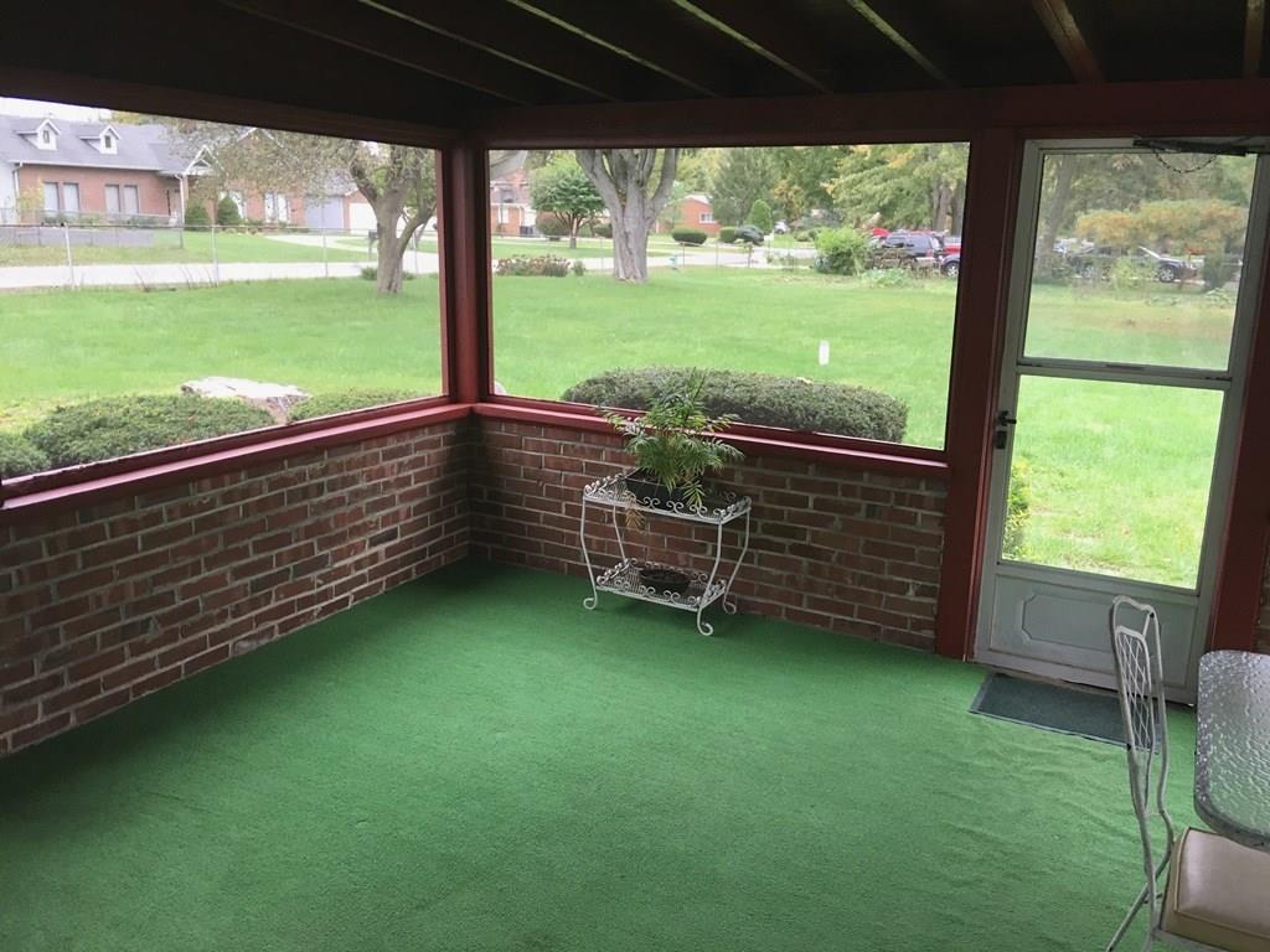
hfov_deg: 61.7
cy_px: 476
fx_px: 1064
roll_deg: -2.5
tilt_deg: -12.8
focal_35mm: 29
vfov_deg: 48.2
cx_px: 635
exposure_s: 1/30
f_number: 2.2
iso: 40
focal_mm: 4.15
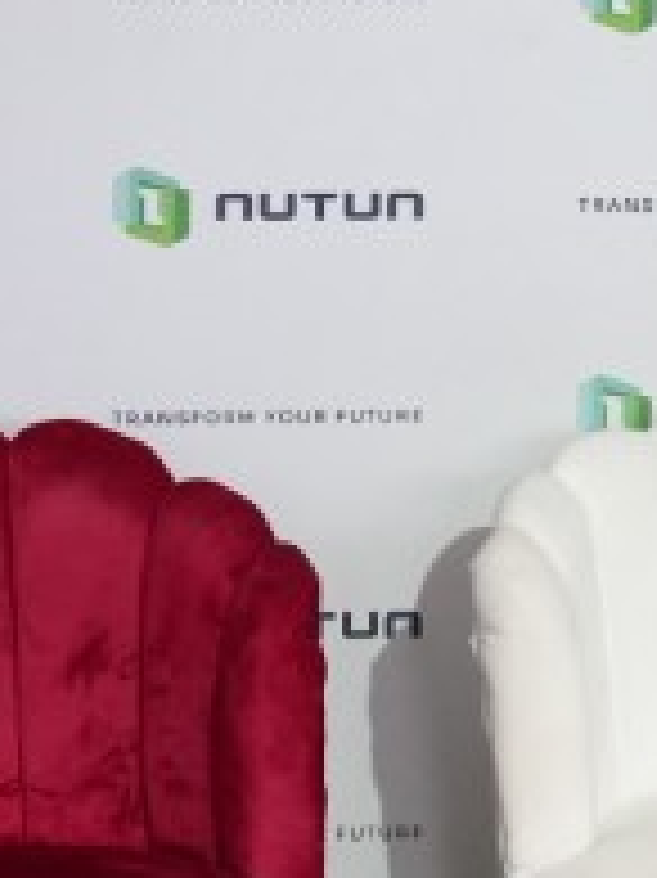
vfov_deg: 9.9
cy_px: 392
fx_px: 5041
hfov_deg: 7.3
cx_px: 1008
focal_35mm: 199
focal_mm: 35
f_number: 4
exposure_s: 1/160
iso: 2500
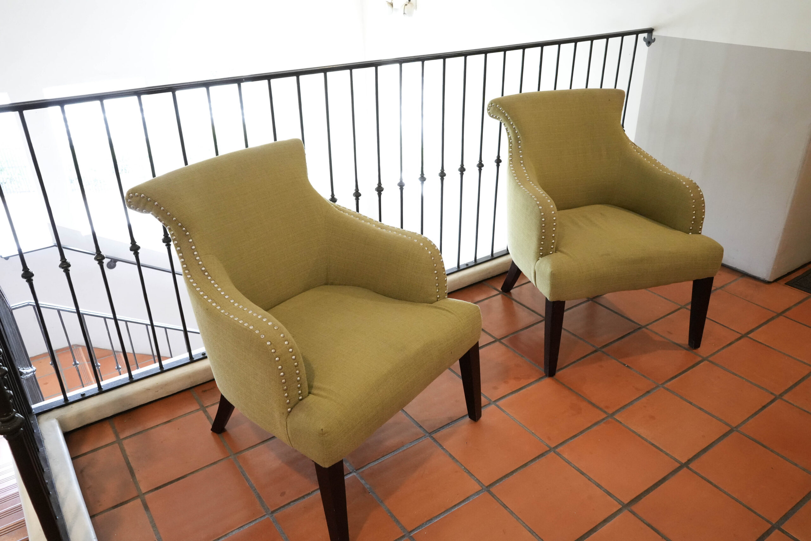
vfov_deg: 46.4
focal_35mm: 28
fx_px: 631
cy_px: 270
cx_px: 406
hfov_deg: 65.5
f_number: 8
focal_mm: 28
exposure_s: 1/125
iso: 6400
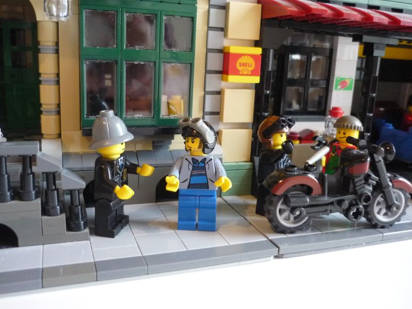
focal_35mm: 33
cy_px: 154
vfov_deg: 42.9
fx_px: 393
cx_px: 206
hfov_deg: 55.4
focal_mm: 5.5
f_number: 2.8
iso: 400
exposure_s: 1/15
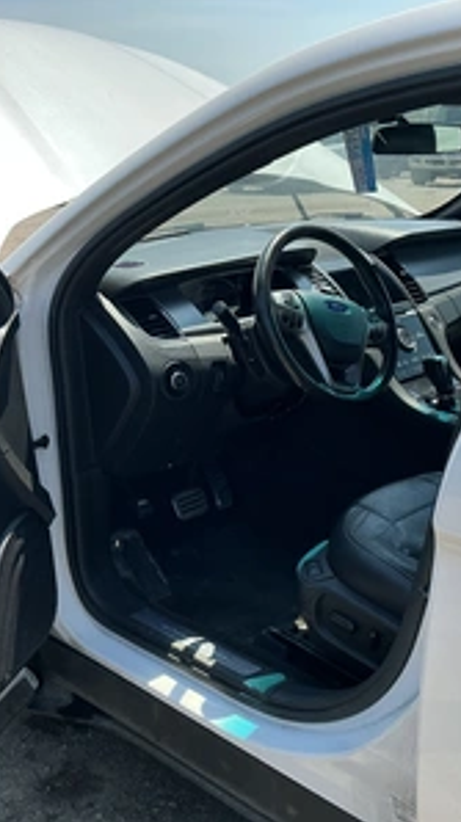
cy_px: 411
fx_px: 894
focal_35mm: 41
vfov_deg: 49.4
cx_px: 248
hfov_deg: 28.9
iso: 25
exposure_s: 1/781
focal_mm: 3
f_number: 1.8
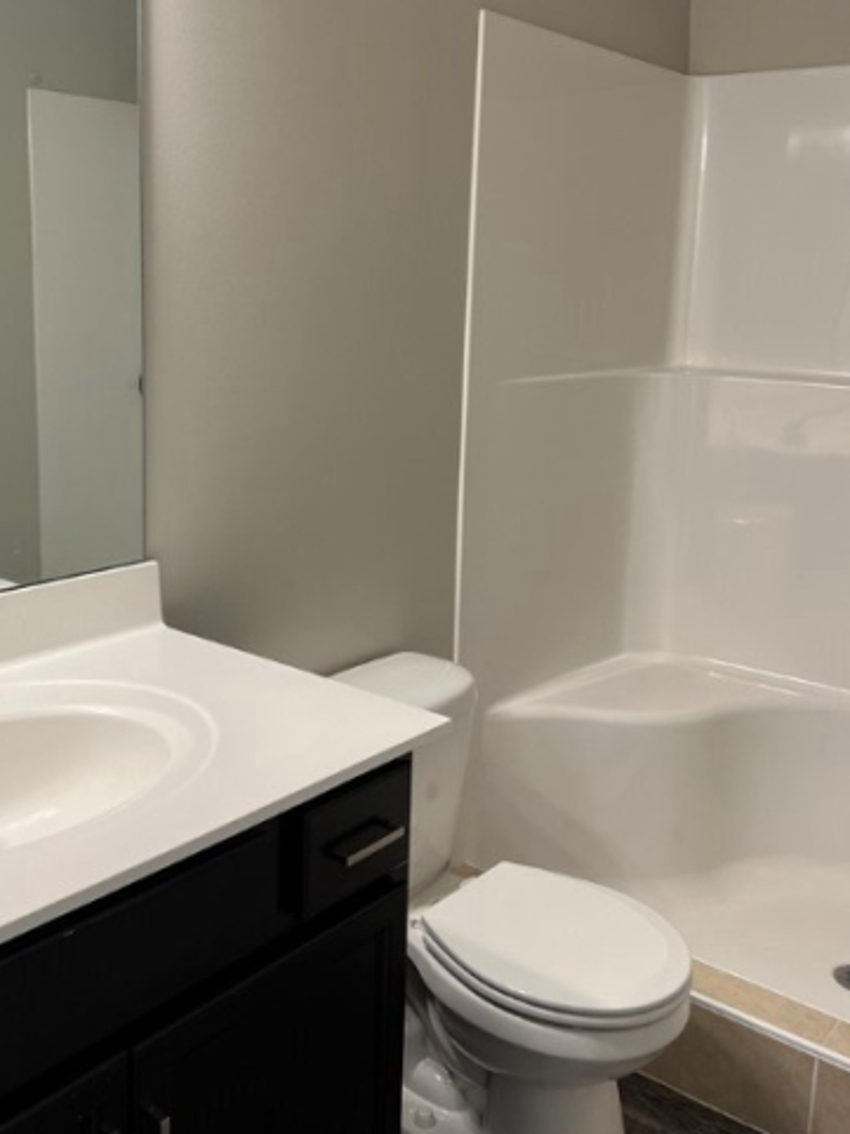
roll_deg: -2.7
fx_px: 1180
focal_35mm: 36
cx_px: 386
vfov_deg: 51.1
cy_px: 472
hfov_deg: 39.6
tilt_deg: -8.3
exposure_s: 1/120
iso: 100
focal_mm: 5.7
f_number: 1.5
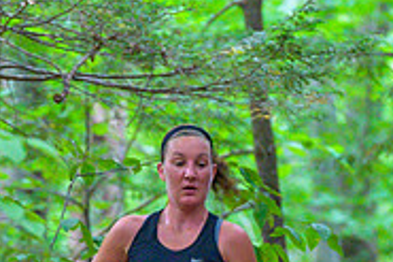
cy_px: 364
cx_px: 221
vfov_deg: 2.2
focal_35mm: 626
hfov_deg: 3.3
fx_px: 6828
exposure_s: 1/160
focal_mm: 200
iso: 8000
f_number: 4
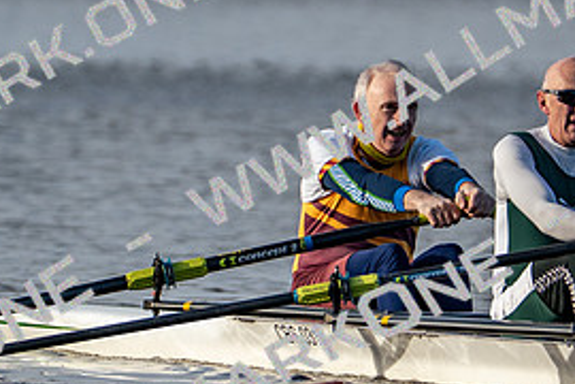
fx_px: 21130
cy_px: 231
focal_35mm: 1323
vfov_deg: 1.0
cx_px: 449
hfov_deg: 1.6
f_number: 6.3
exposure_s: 1/2000
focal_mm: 411
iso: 640
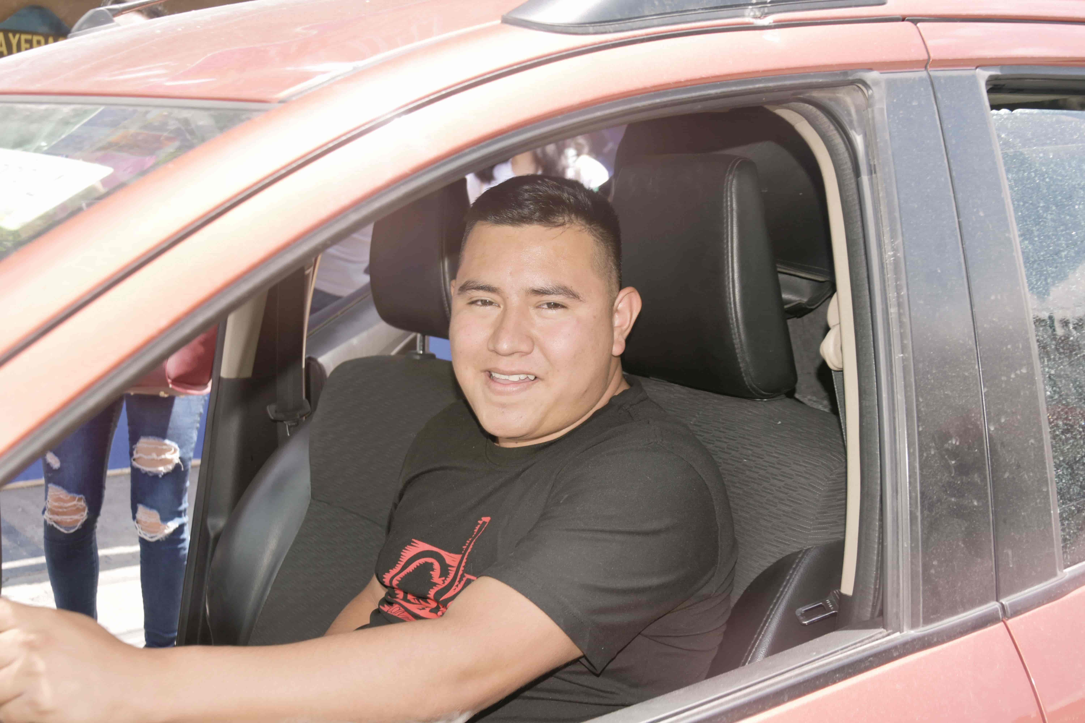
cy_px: 362
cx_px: 542
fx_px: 1266
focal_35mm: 42
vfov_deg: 31.9
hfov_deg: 46.4
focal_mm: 28
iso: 100
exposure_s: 1/200
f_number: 5.6
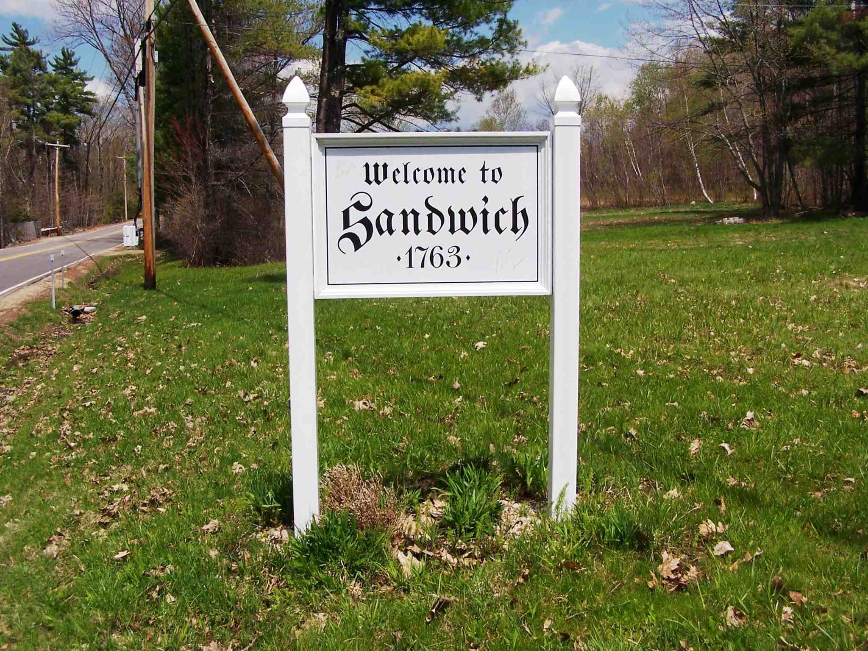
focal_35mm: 38
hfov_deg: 49.0
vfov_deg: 37.7
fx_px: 953
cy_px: 326
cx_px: 434
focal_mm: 6.3
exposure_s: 1/750
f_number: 5.6
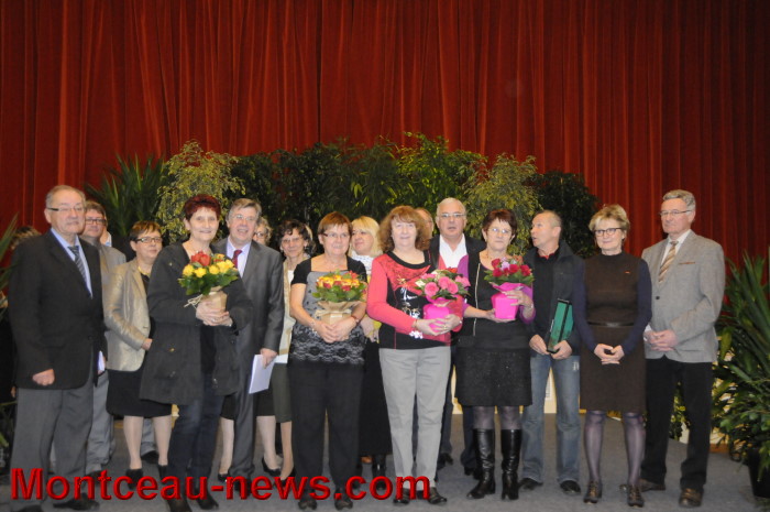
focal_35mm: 36
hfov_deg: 53.2
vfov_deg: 36.8
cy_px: 256
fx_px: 769
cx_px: 385
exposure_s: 1/250
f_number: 3.8
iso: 3200
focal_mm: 24
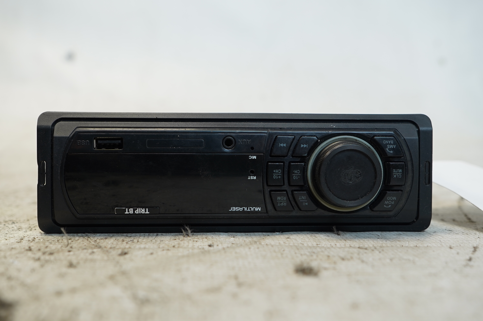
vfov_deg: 29.8
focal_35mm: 45
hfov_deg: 43.6
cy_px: 160
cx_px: 242
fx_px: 603
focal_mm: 30
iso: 250
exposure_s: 1/60
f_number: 4
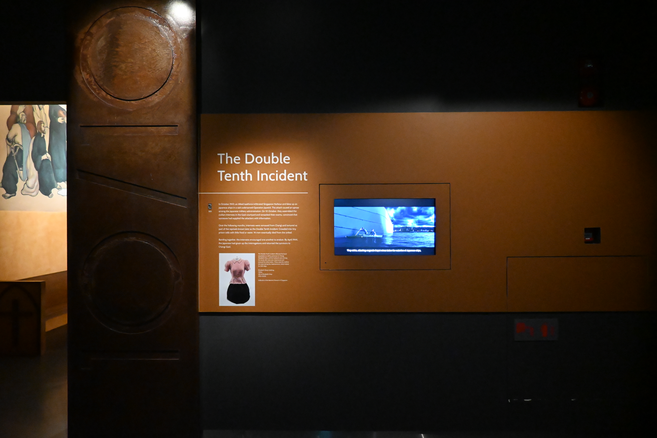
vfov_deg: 53.1
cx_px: 328
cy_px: 219
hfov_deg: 73.7
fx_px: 438
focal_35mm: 24
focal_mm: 16
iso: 11400
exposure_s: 1/60
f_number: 3.5
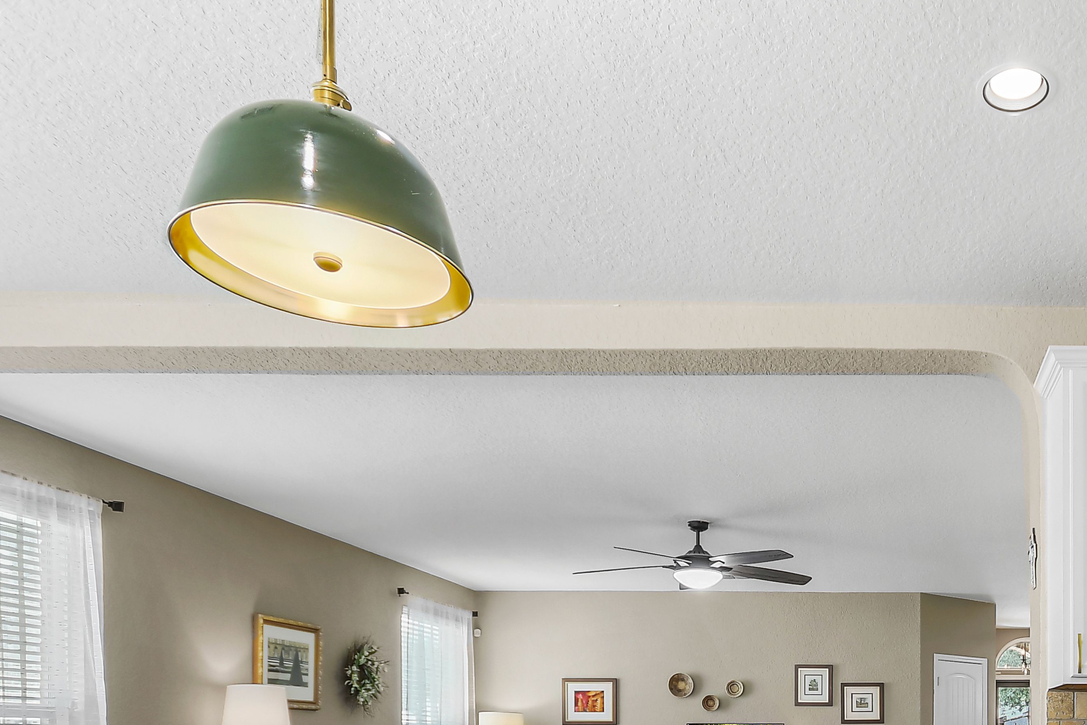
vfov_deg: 37.9
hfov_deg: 55.1
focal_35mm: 31
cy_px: 719
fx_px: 936
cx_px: 901
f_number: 5.6
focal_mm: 10
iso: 125
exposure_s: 1/2
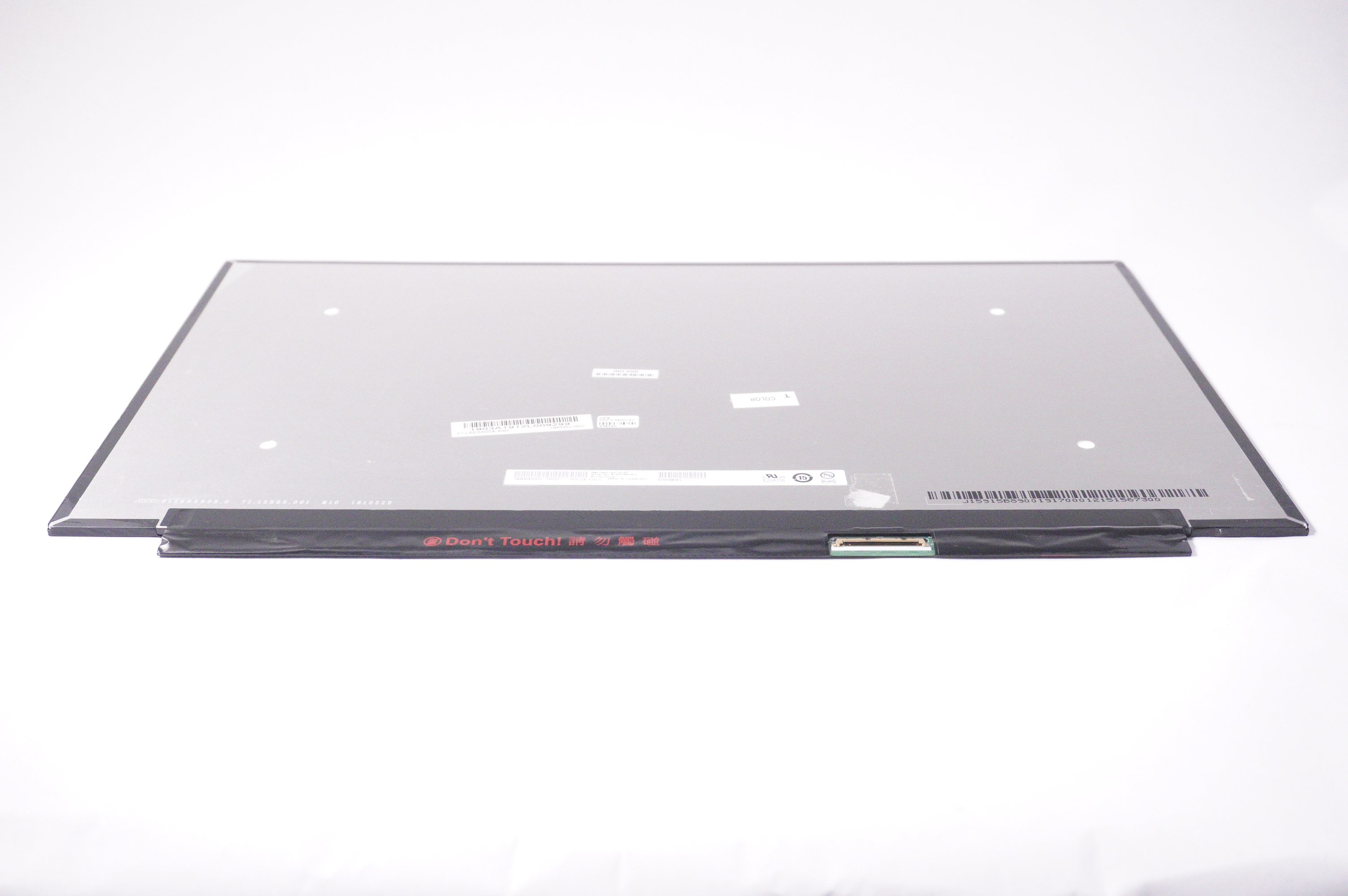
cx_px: 674
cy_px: 448
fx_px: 1515
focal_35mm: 40
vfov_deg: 33.0
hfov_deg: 48.0
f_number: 5.6
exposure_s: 1/1600
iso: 5000
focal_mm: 27
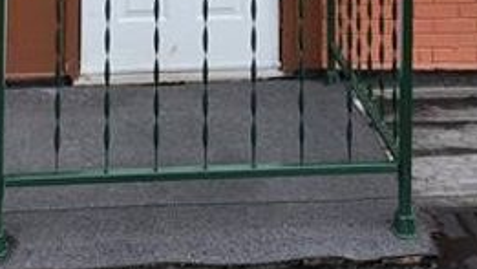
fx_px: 810
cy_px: -296
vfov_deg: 14.8
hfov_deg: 32.8
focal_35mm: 64
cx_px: 199
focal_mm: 6.4
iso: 12
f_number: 1.8
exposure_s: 1/274
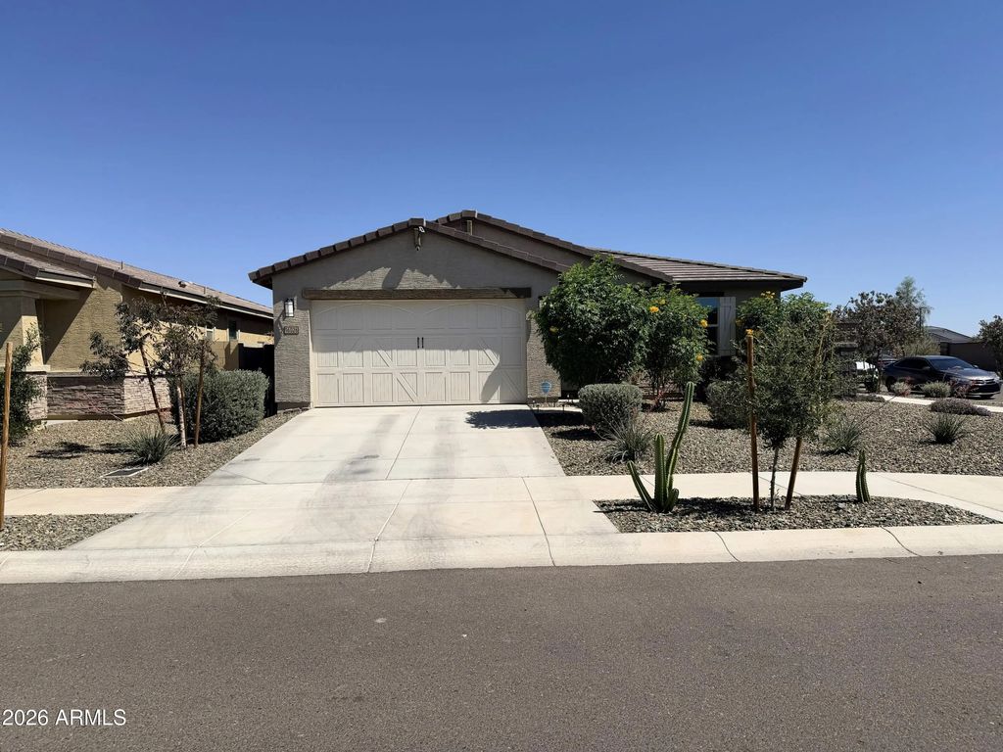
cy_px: 376
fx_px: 695
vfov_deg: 56.8
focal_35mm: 24
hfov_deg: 71.6
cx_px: 502
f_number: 1.78
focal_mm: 6.76
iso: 80
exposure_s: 1/9091
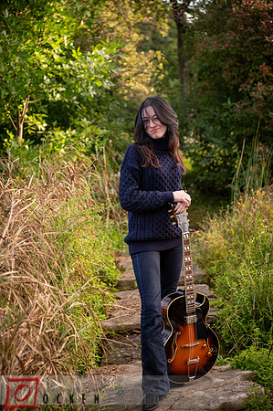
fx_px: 889
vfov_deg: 26.0
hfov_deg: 17.5
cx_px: 136
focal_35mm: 78
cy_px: 206
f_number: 4
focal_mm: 78
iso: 800
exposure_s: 1/500
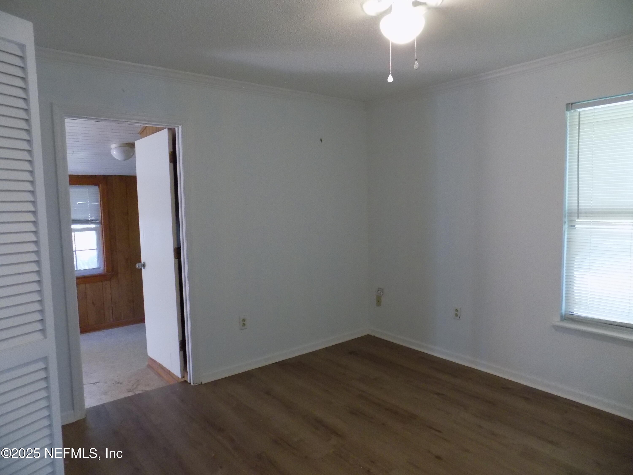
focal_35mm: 23
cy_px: 238
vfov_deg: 58.9
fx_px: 421
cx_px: 316
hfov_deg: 73.9
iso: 400
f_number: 3.1
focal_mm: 4
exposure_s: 1/25
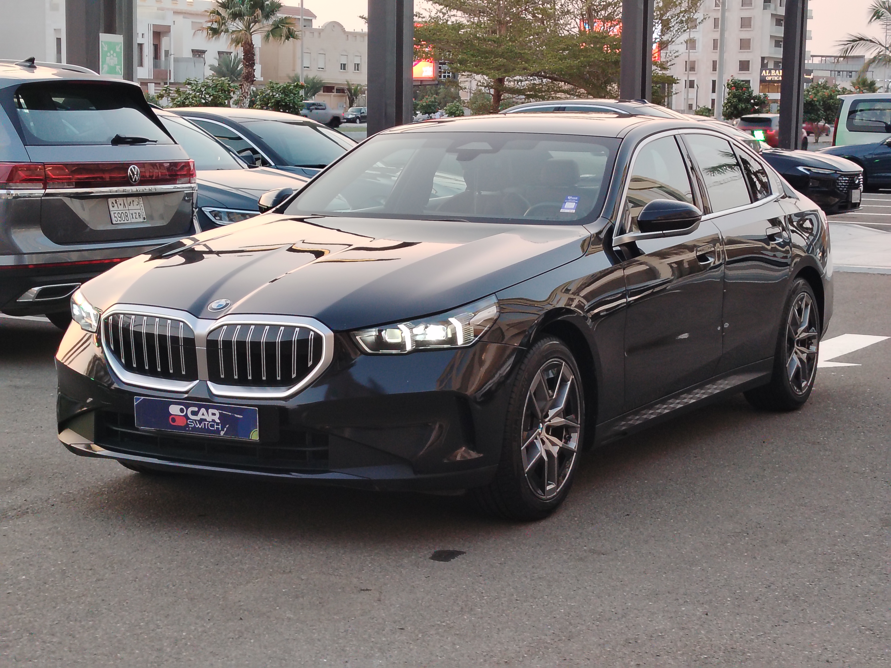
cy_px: 334
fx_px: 1828
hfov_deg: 27.4
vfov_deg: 20.7
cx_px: 446
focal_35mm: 71
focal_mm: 5.25
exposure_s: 1/120
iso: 243
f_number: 1.75
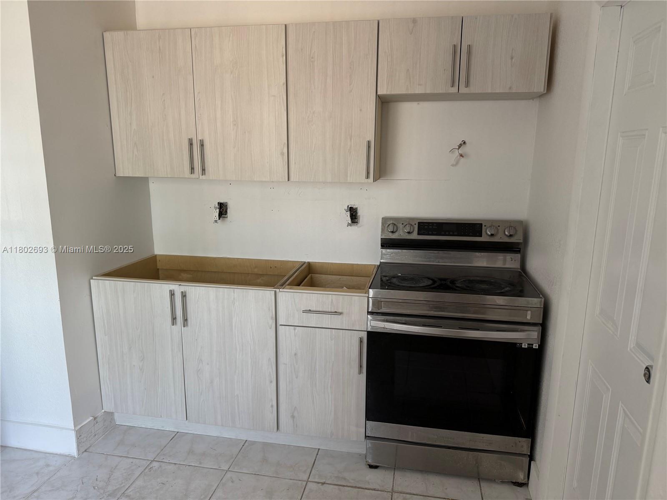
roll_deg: -0.4
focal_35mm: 24
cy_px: 250
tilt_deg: -11.5
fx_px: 462
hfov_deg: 71.6
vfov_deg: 56.8
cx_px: 334
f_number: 1.78
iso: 125
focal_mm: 6.76
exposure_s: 1/121
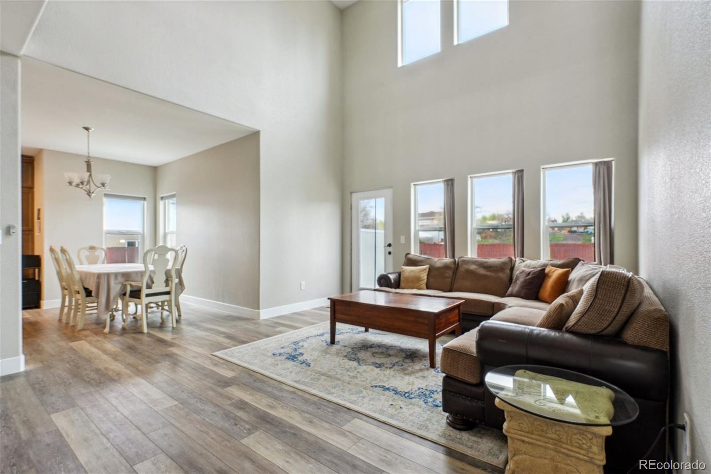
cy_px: 237
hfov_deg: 96.7
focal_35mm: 16
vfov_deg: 73.7
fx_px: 316
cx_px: 356
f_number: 11
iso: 400
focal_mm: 16
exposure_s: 1/8
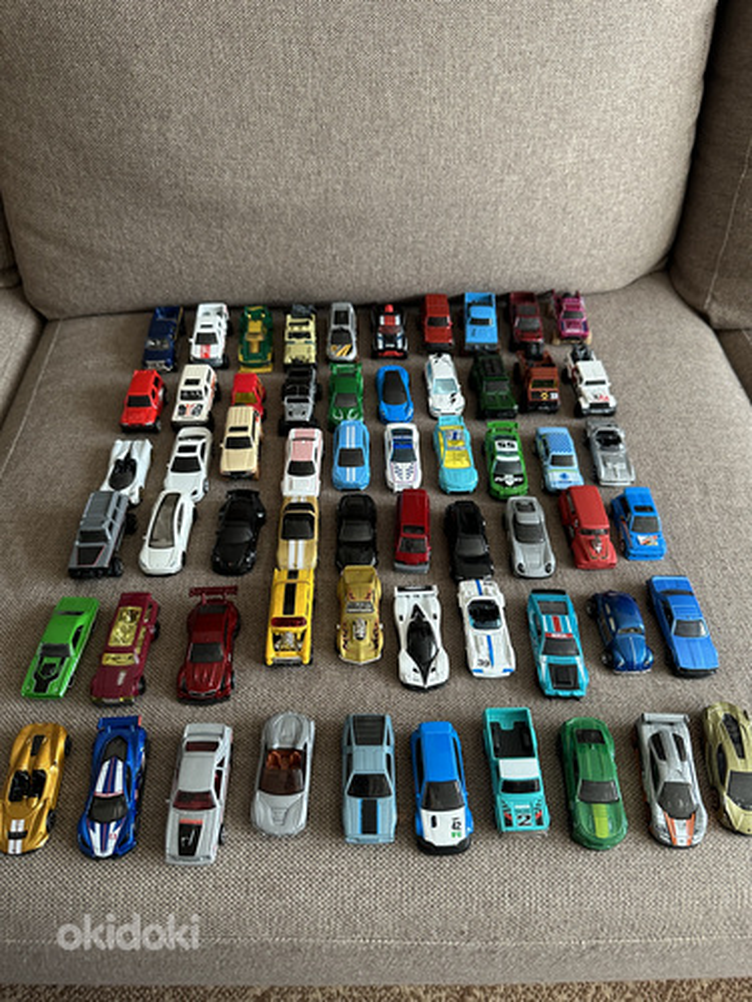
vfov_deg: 71.6
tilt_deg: -52.8
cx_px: 376
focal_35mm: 24
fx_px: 695
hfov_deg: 56.8
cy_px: 501
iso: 250
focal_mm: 6.86
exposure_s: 1/60
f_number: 1.78
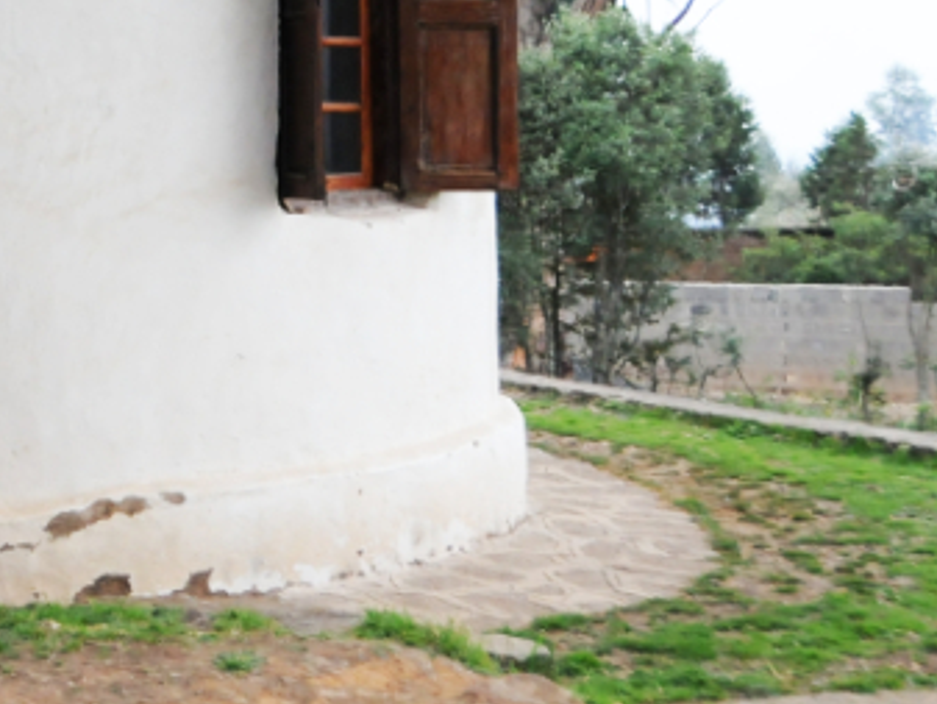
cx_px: -225
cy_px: -145
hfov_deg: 19.5
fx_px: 2545
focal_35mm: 94
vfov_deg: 15.2
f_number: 4
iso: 1000
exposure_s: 1/3200
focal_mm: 22
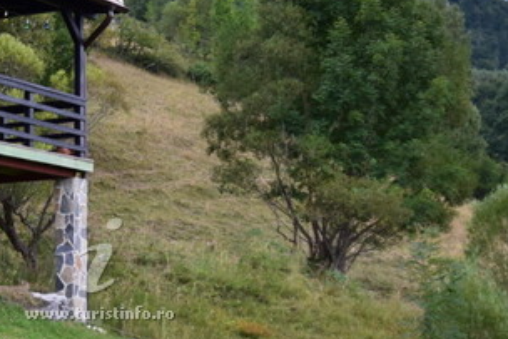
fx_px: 1567
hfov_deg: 18.2
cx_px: 84
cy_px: 251
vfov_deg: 12.3
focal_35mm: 111
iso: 500
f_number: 3.5
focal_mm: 22
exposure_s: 1/1000
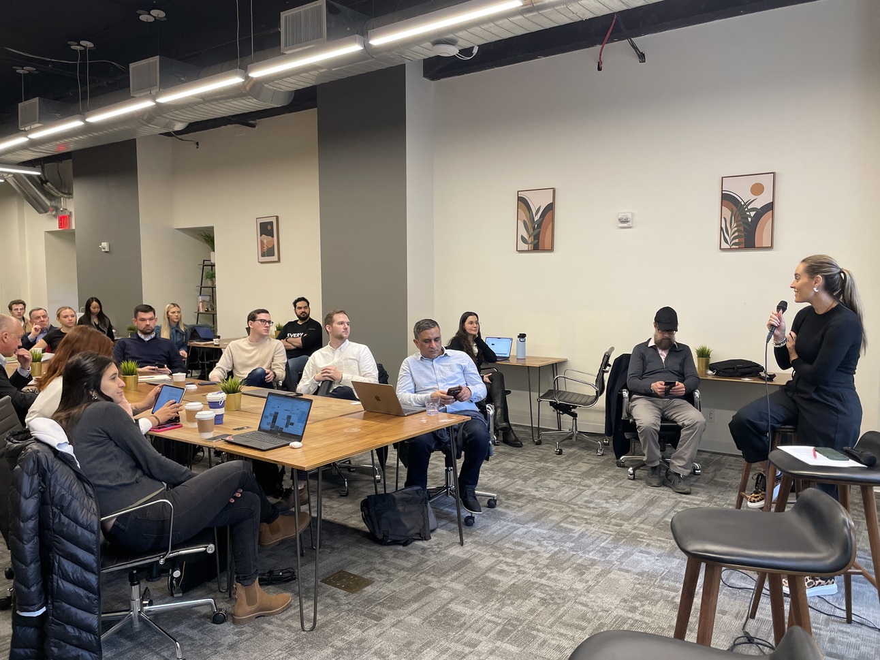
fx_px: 661
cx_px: 440
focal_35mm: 26
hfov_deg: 67.3
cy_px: 330
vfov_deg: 53.1
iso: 125
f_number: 1.6
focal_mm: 4.2
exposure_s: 1/121
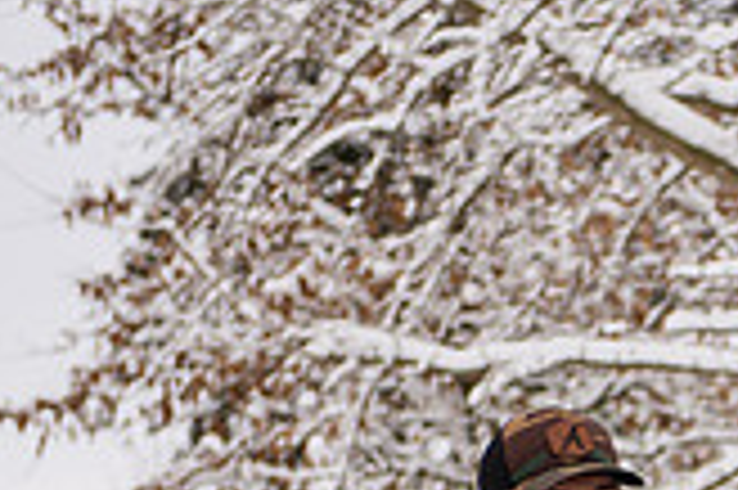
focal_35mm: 205
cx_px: 1107
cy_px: 717
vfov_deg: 6.6
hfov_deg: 9.7
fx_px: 4198
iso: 125
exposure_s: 1/640
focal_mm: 58
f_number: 3.5
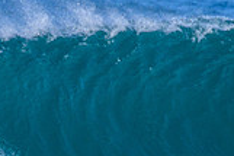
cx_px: 2
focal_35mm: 2500
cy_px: 174
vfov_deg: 0.5
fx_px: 16233
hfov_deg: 0.8
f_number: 8
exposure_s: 1/2000
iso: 560
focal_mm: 560
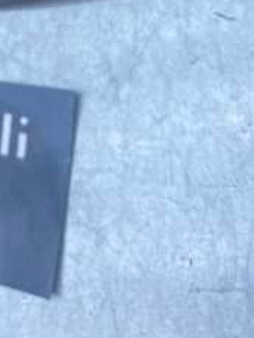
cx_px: -1
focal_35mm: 73
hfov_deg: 19.6
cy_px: -87
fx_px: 714
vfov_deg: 23.8
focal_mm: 4.25
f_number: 1.8
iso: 32
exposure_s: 1/757
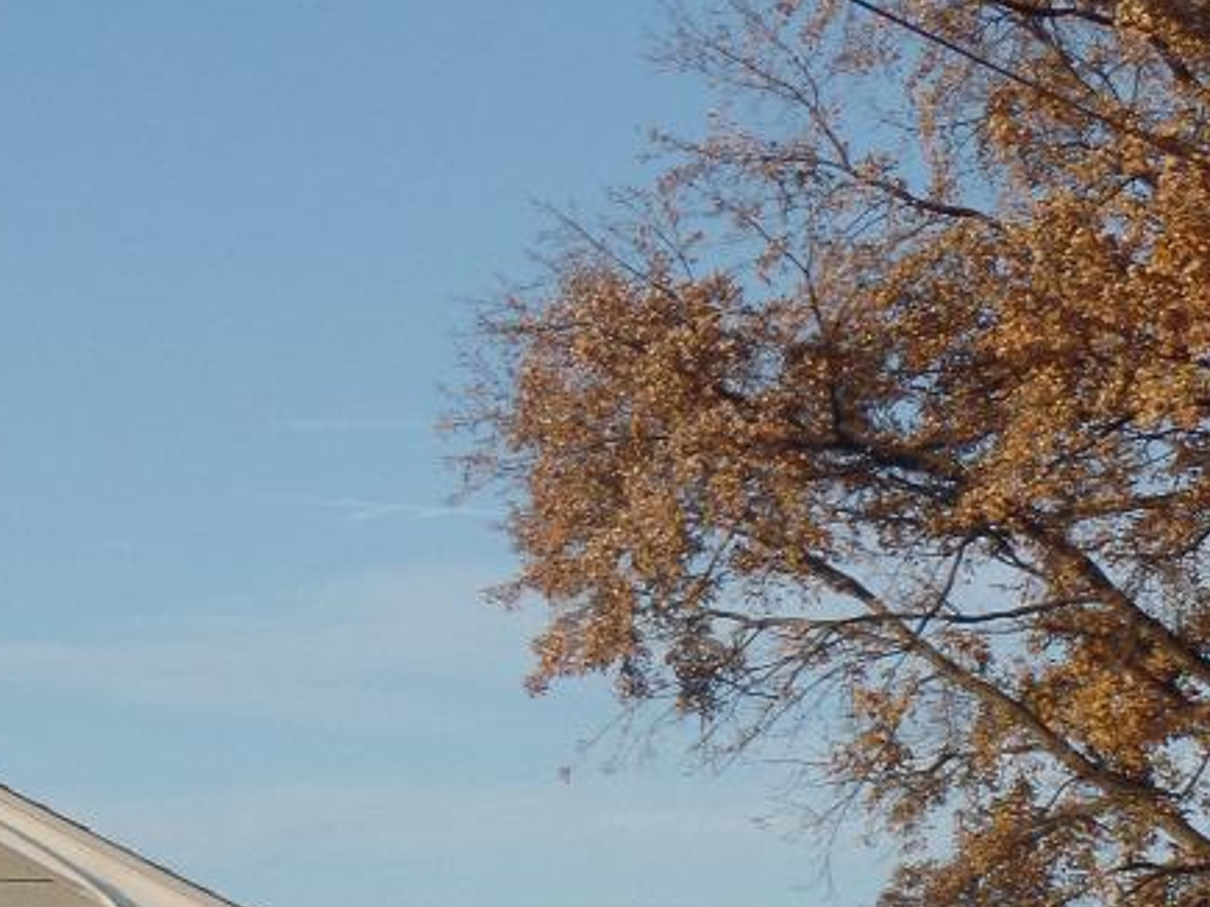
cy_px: 1355
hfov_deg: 13.3
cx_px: -704
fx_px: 4857
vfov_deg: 10.3
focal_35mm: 139
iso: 80
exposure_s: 1/500
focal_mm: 7.5
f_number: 3.6
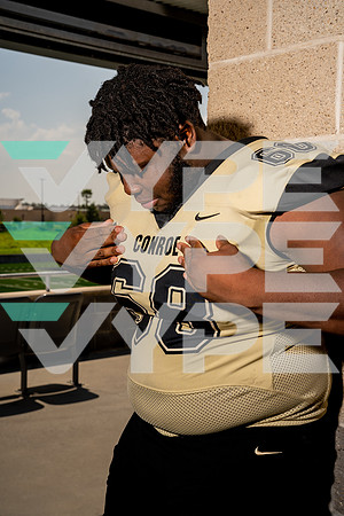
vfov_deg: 37.5
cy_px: 258
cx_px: 172
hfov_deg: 25.5
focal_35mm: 53
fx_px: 760
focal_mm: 53
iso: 100
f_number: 8
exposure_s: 1/250
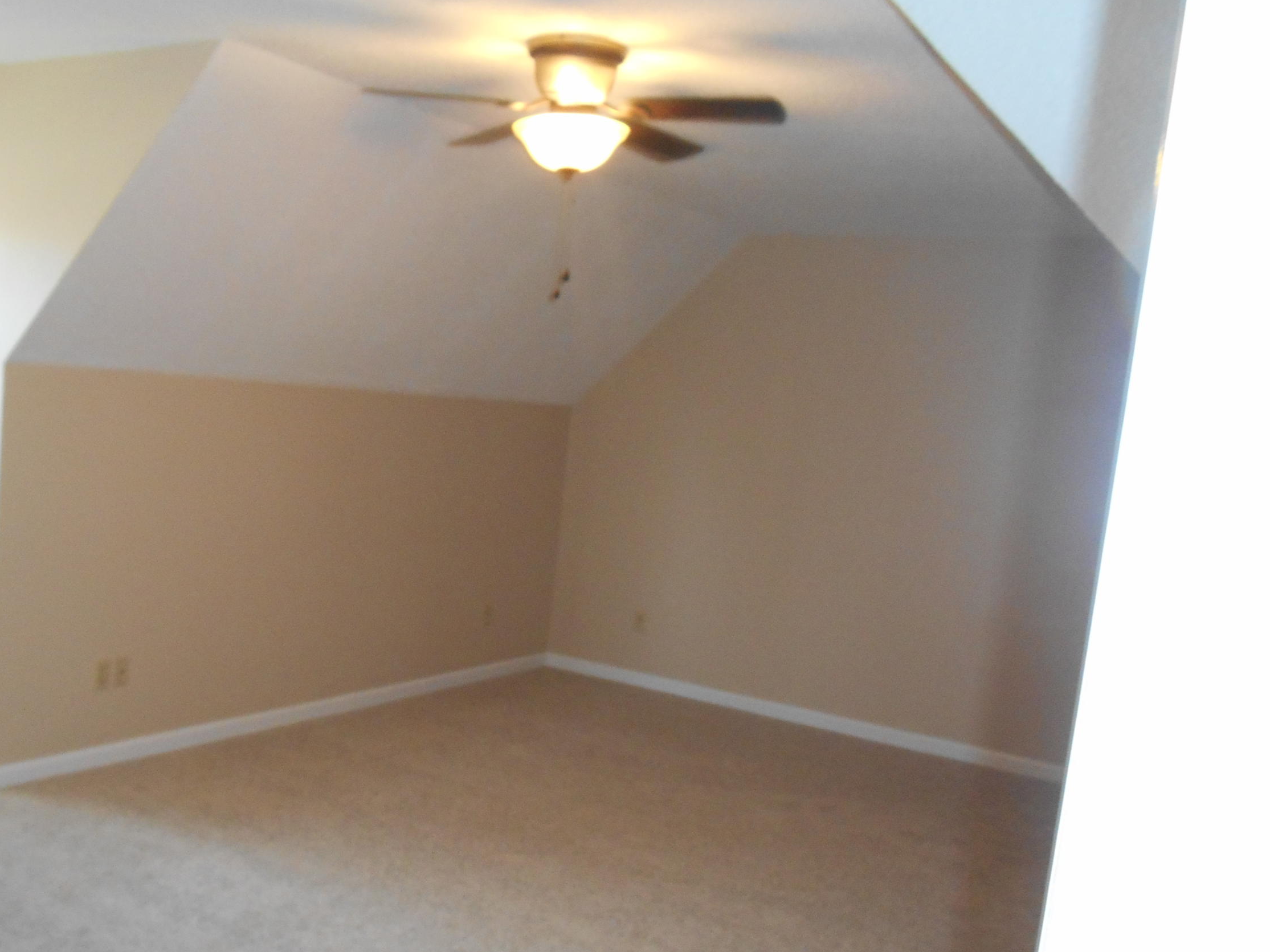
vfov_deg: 40.5
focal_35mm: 35
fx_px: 1284
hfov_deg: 52.0
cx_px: 461
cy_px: 581
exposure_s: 1/25
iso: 400
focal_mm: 4.7
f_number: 3.4
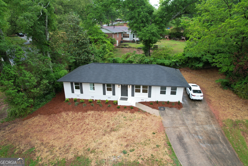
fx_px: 152
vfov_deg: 57.2
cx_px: 124
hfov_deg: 78.6
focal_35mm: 22
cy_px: 83
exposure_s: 1/60
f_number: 2.8
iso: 100
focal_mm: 8.38
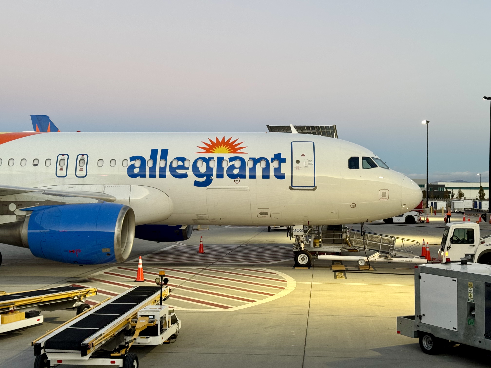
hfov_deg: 39.7
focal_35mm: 48
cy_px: 184
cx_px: 246
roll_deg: +1.2
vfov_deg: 30.3
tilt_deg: +0.3
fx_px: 681
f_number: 1.78
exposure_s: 1/60
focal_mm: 6.76
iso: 100
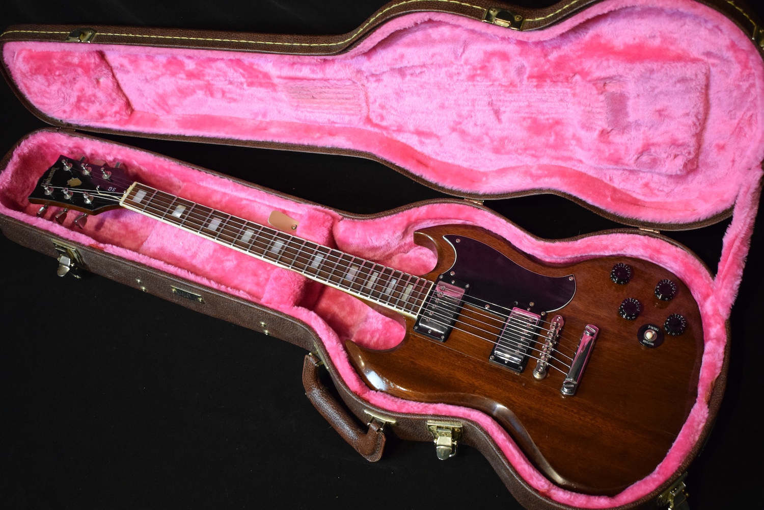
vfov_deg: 29.9
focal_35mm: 45
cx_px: 382
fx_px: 955
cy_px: 255
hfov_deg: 43.6
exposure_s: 1/60
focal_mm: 30
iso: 3200
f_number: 4.2
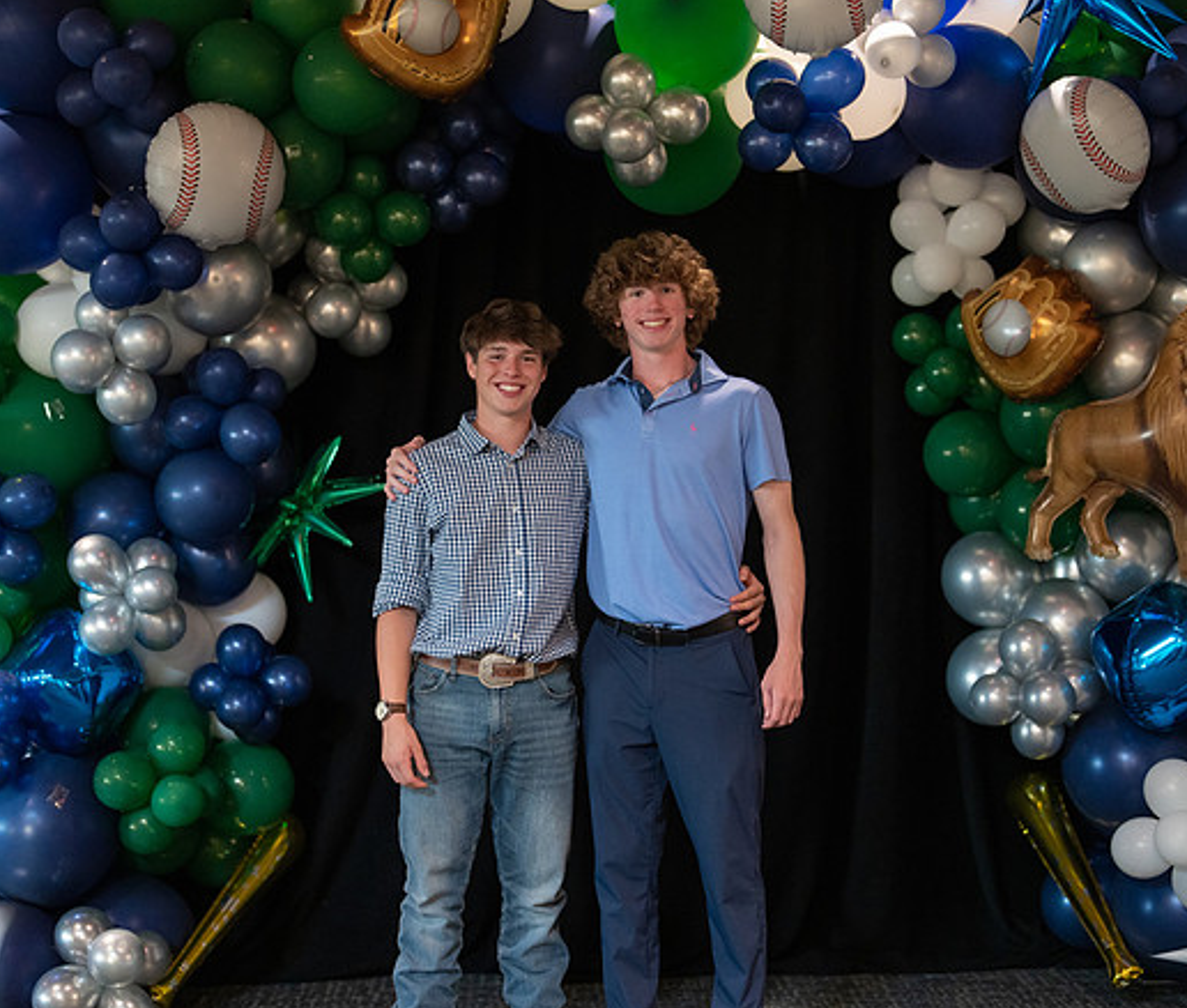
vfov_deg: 26.3
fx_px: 2159
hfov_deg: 30.7
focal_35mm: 60
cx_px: 595
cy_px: 506
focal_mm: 50
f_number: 1.2
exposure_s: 1/320
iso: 1600
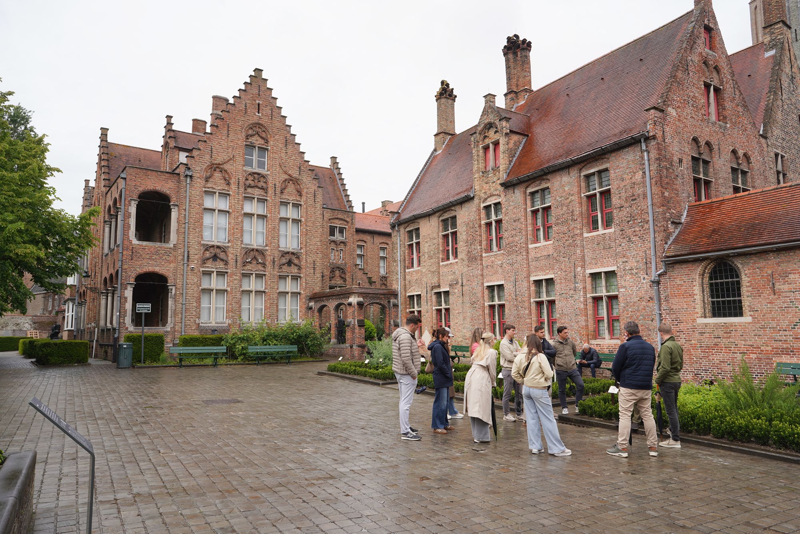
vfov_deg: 53.1
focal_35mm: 24
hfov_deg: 73.7
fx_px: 533
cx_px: 400
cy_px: 267
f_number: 11
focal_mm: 24
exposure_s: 1/100
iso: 100
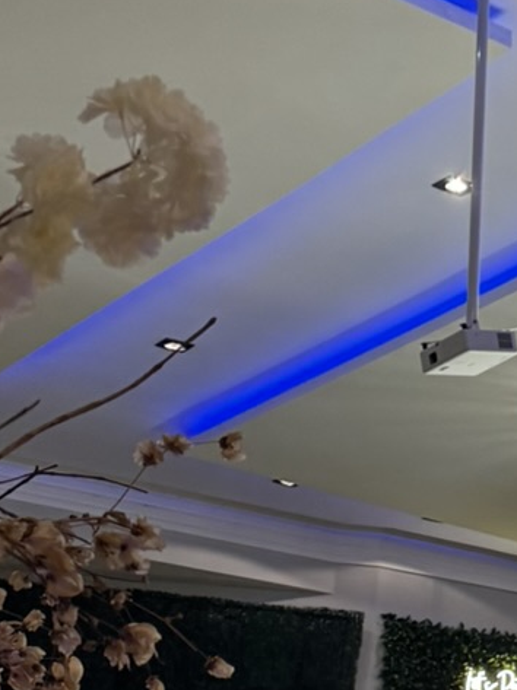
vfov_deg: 18.5
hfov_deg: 12.9
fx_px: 2074
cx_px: 935
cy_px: 656
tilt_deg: +13.4
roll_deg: +0.6
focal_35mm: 104
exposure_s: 1/60
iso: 250
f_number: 1.78
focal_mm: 6.76
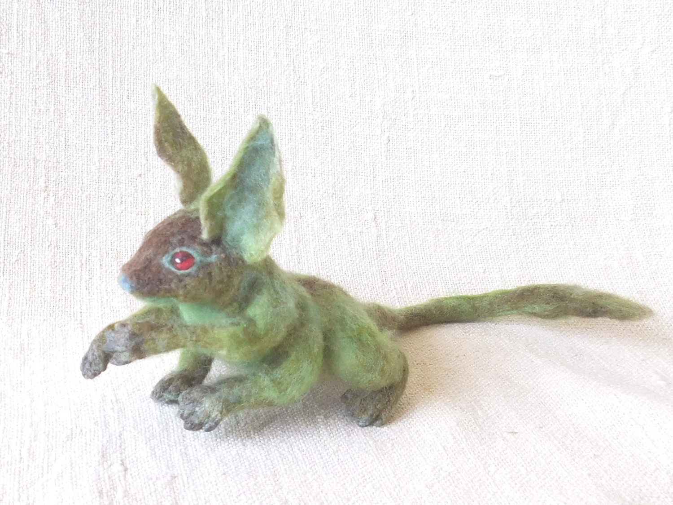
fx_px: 486
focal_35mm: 25
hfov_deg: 69.4
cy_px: 252
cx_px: 336
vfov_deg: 54.9
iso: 200
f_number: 3.3
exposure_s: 1/30
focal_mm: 4.5
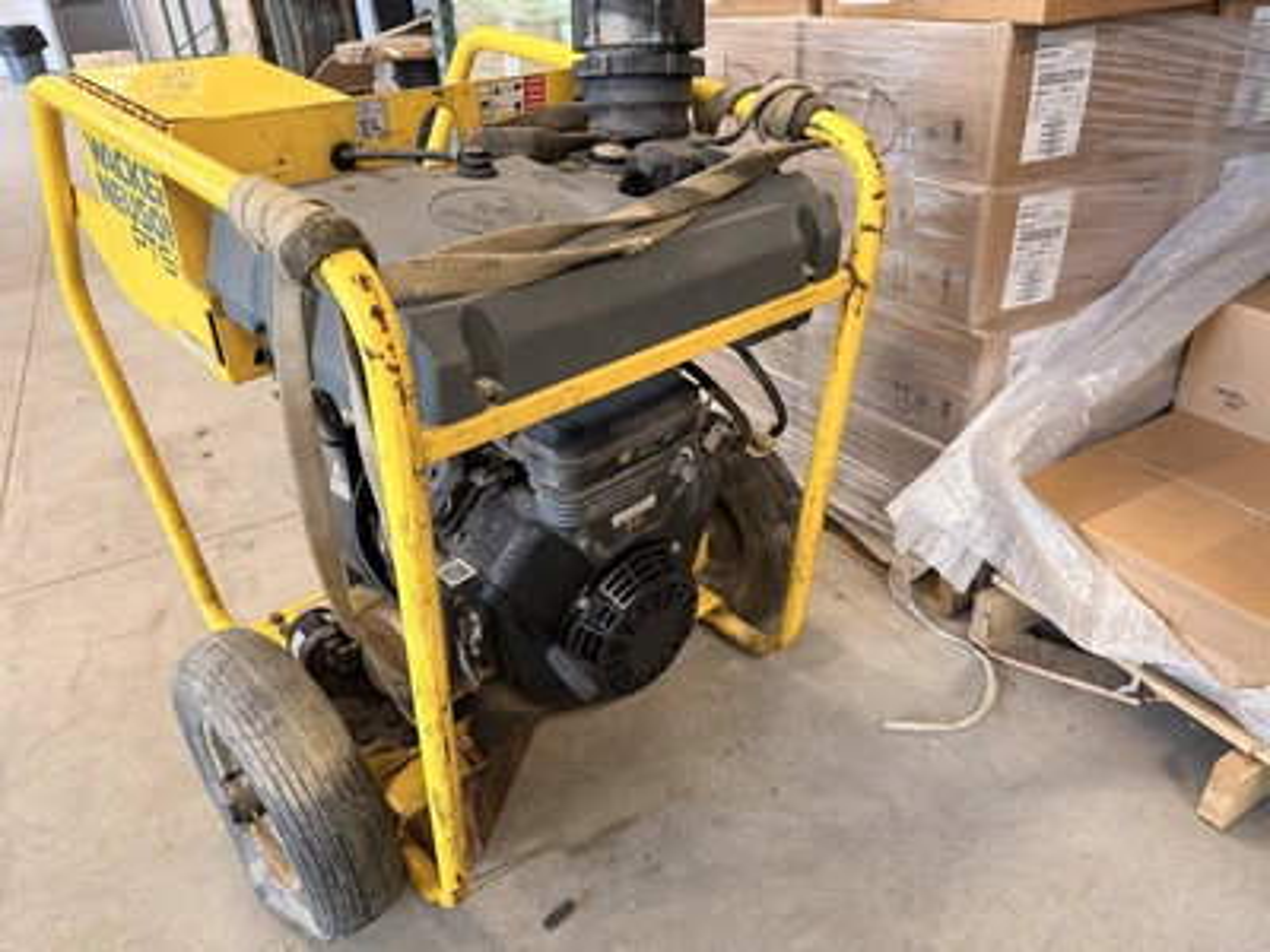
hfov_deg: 71.6
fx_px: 881
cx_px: 635
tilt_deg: -29.6
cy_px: 476
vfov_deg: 56.8
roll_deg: +4.7
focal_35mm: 24
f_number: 1.78
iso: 400
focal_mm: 6.76
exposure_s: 1/60
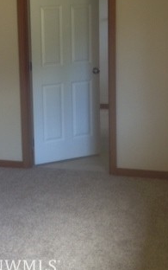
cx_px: 12
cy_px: 87
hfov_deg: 16.9
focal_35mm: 76
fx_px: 557
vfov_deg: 27.0
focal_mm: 4.28
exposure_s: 1/20
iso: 64
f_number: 2.4
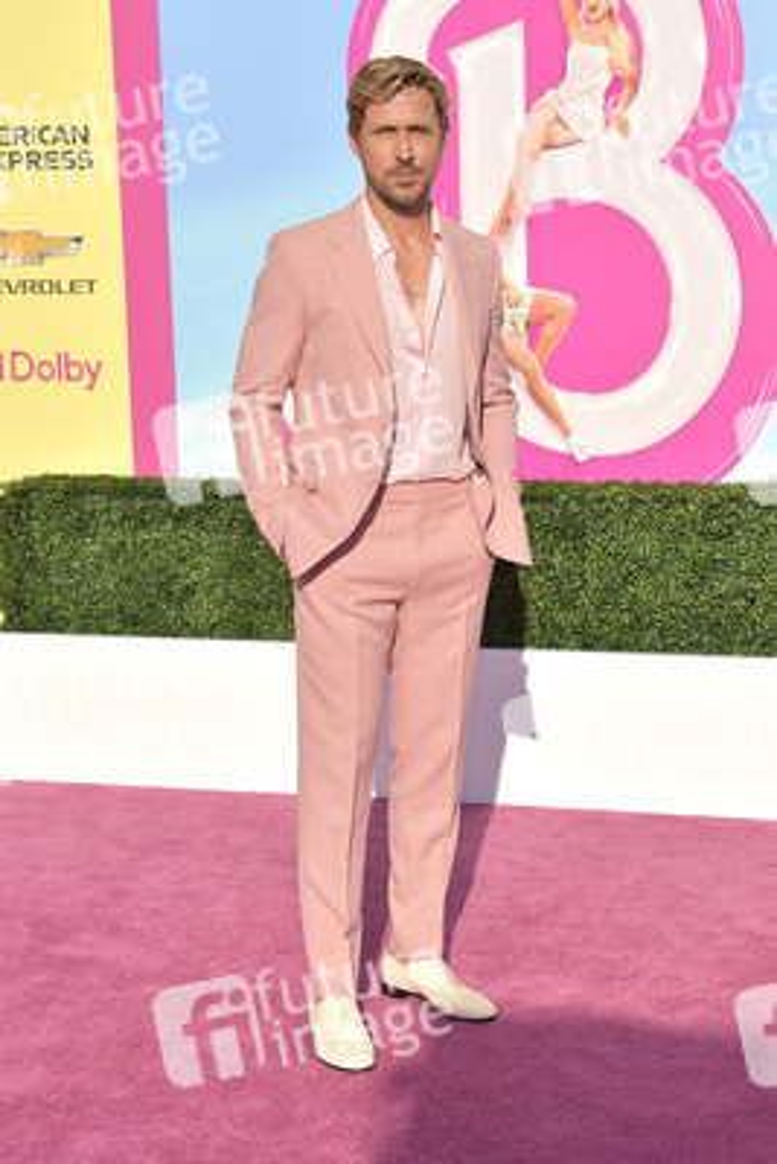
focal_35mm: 55
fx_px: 1779
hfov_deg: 24.6
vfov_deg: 36.2
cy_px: 582
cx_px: 388
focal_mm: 55
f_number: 6.3
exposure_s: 1/640
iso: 100
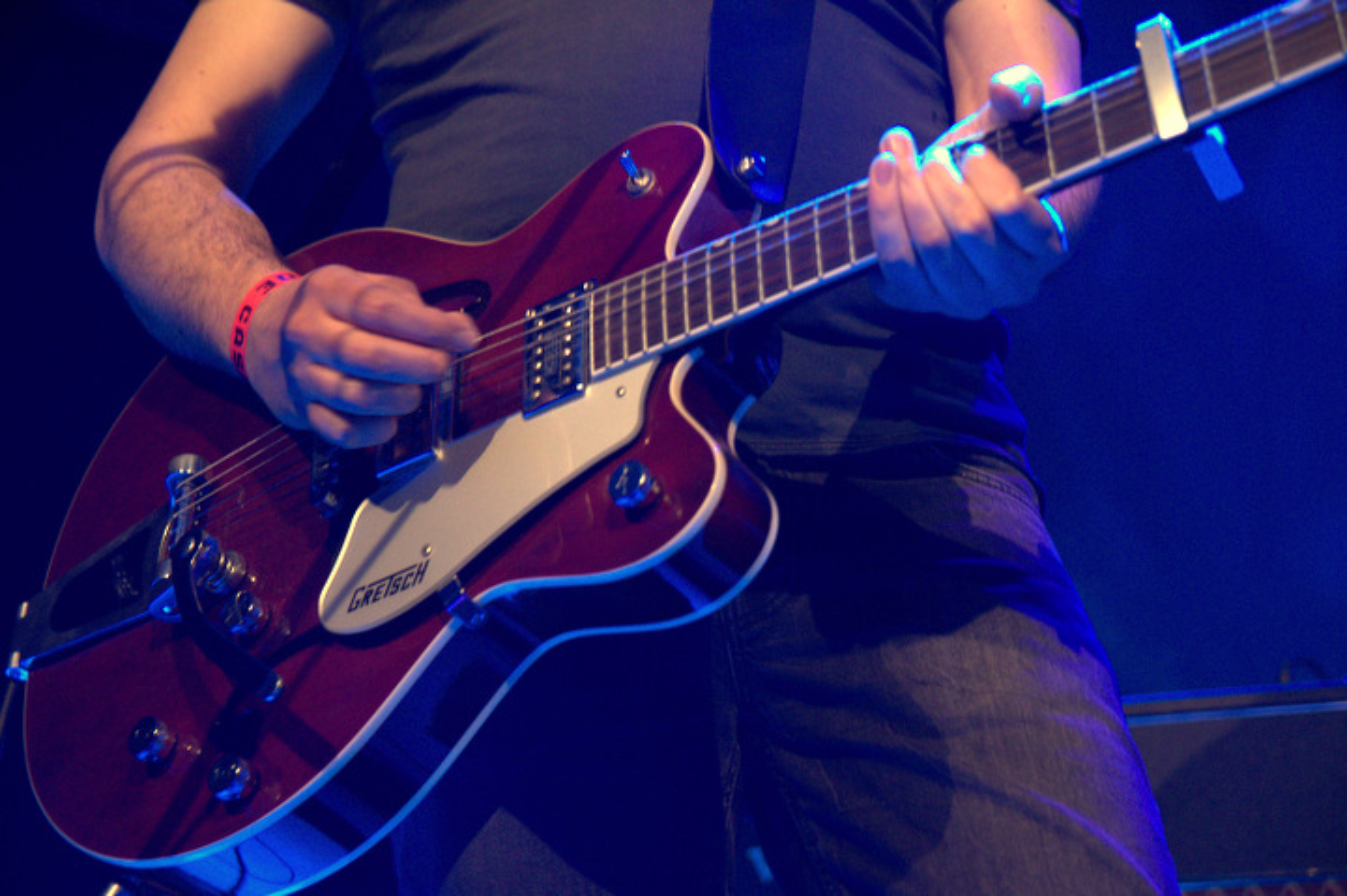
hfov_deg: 27.0
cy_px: 448
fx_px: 2804
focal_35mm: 75
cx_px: 674
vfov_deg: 18.2
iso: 2800
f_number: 2.8
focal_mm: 50
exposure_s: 1/50
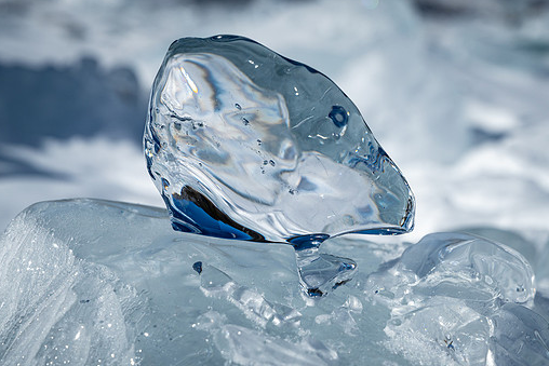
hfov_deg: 22.1
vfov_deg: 14.9
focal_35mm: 92
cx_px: 338
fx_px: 1403
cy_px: 178
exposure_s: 1/1250
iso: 200
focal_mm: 70
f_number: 7.1
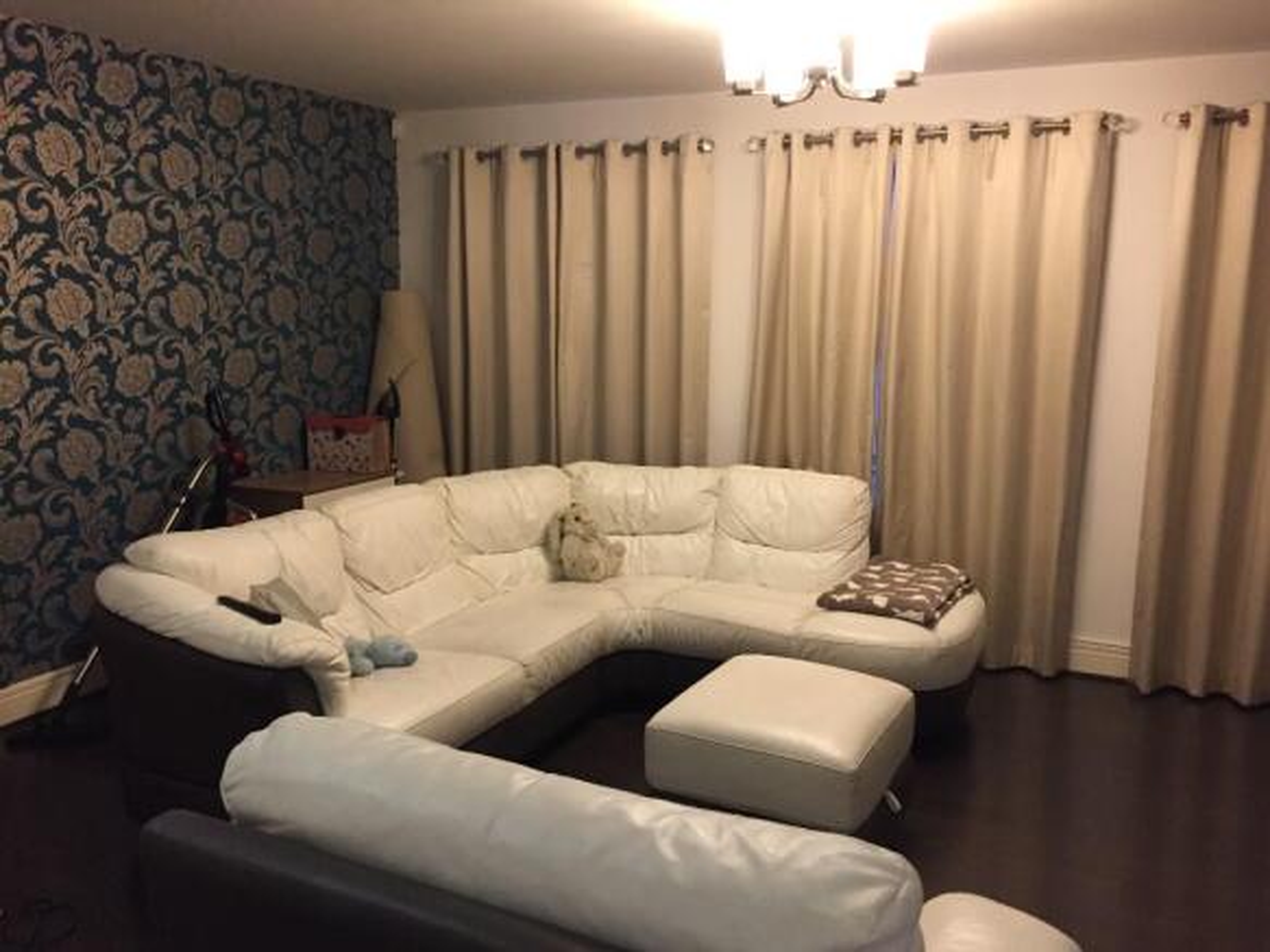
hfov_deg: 61.7
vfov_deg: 48.2
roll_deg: -0.2
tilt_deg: -10.5
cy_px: 476
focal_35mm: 29
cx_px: 635
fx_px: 1064
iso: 250
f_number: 2.2
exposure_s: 1/25
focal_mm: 4.15
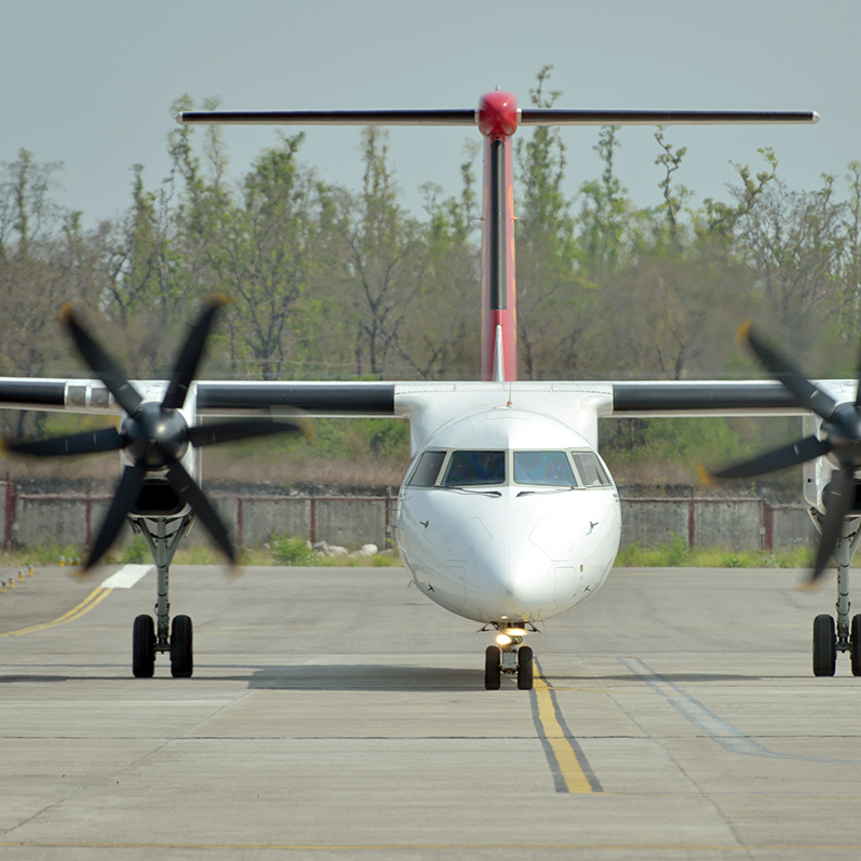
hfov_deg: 4.6
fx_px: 10806
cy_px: 429
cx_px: 521
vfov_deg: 4.6
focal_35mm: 384
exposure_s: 1/500
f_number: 6.3
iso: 320
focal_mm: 300
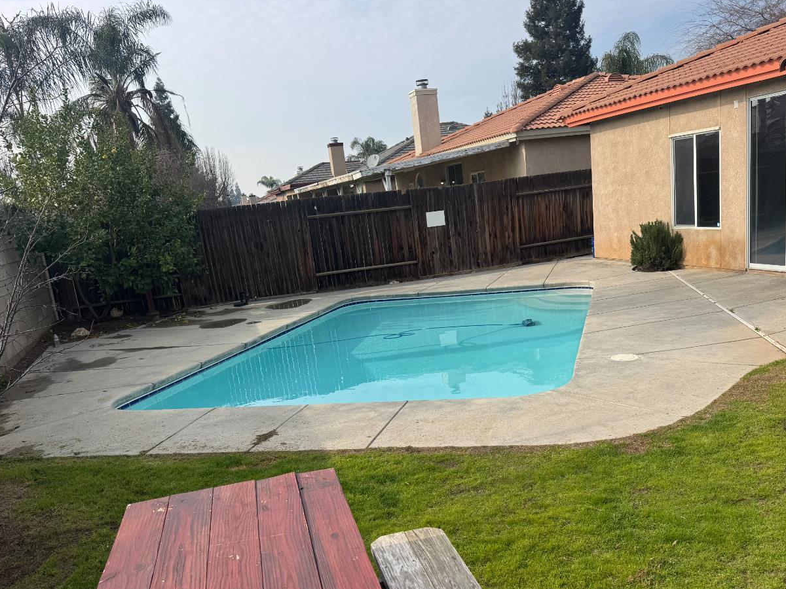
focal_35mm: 30
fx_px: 681
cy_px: 364
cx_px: 454
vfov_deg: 46.4
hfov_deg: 59.7
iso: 80
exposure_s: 1/4950
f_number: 1.78
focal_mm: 6.76
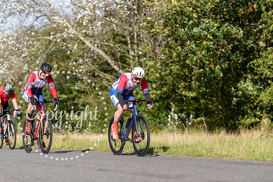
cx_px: 136
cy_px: 91
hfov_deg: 16.4
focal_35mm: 125
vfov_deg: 11.0
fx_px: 948
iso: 160
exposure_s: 1/2500
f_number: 2.8
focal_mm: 125
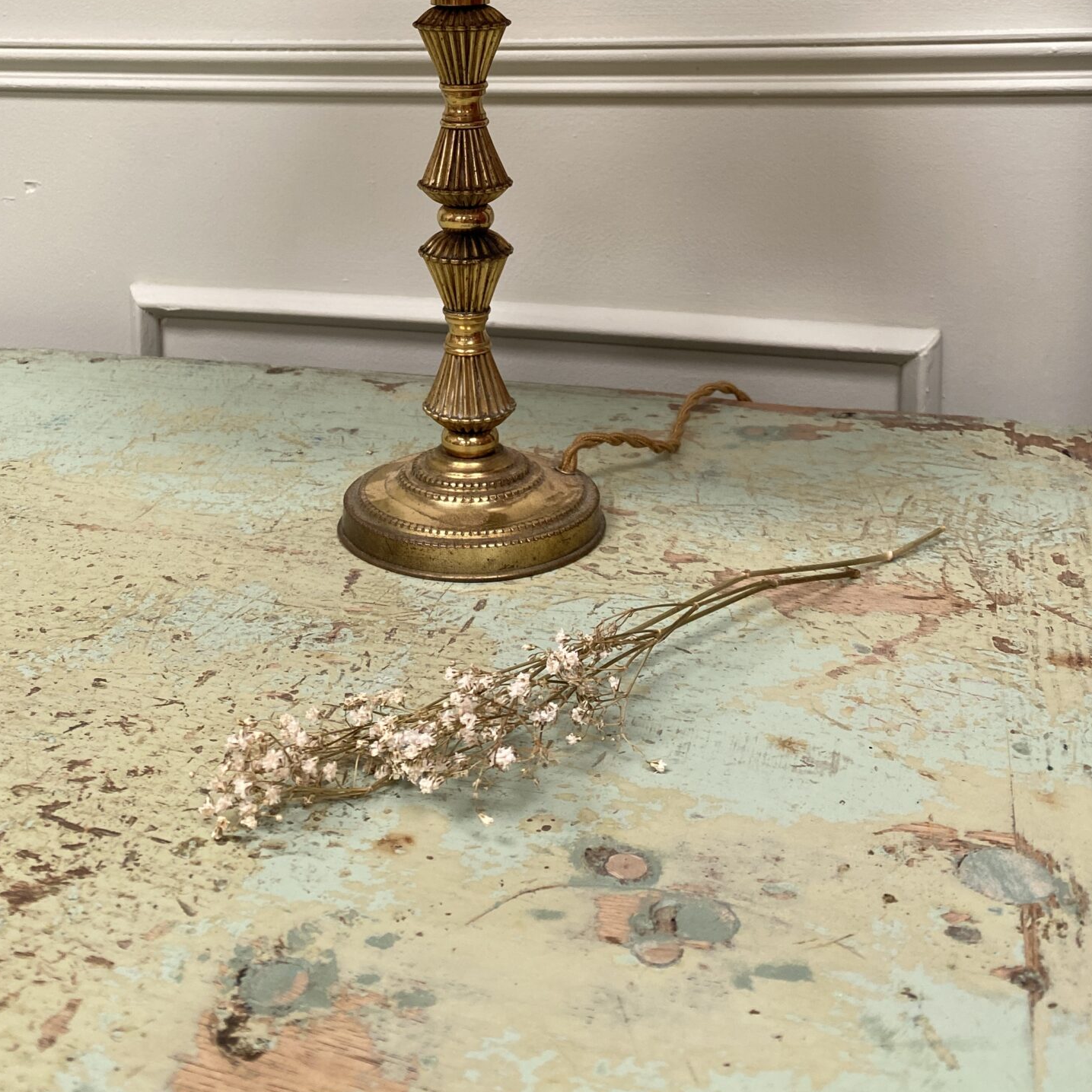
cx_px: 458
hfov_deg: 40.8
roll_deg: +1.3
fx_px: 1463
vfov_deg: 38.3
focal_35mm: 41
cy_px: 124
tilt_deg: -6.8
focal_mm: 4.25
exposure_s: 1/121
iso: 80
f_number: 1.8
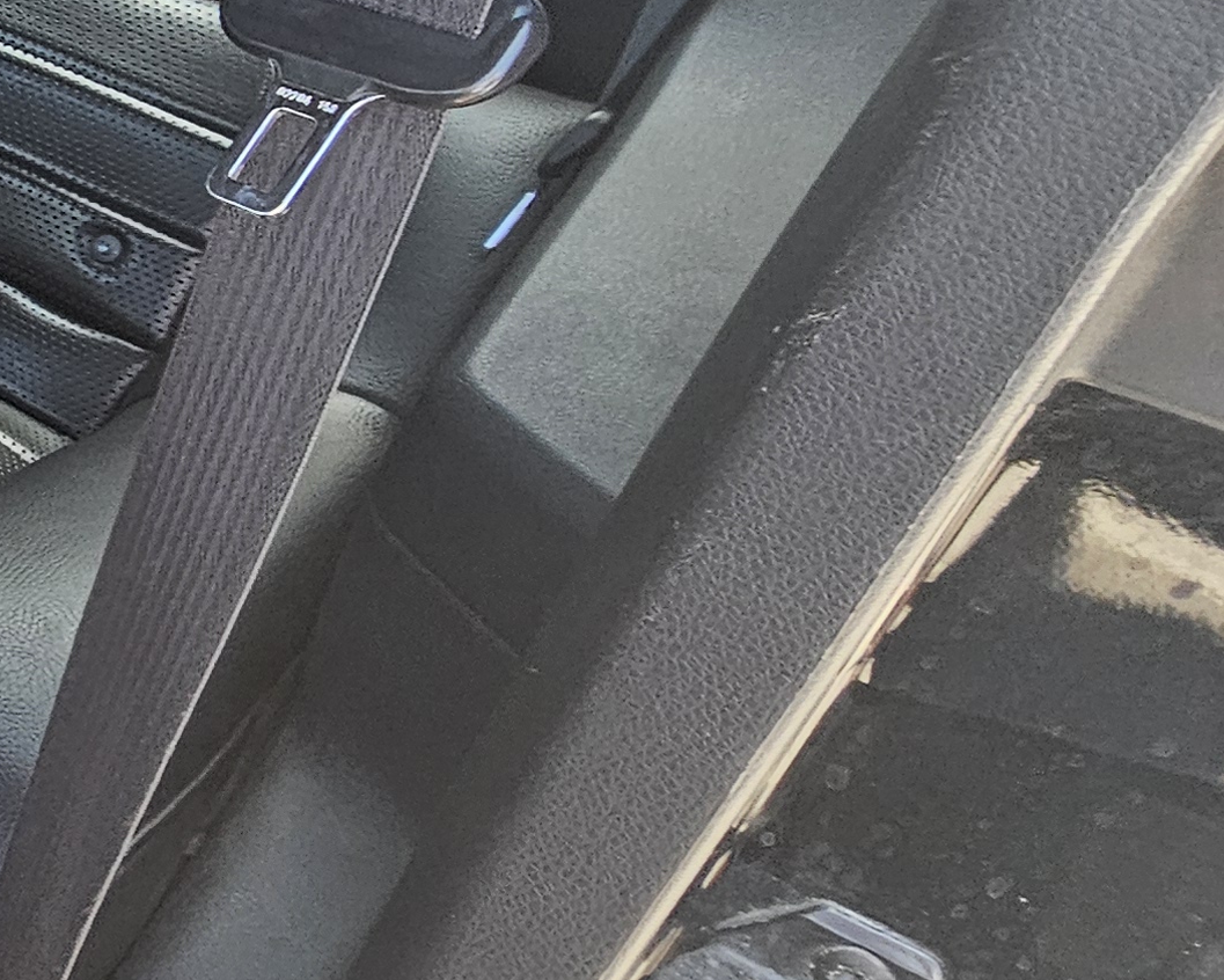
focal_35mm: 48
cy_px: 249
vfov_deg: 30.9
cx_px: -918
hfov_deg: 23.1
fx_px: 1739
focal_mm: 2.2
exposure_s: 1/120
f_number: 2.2
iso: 100
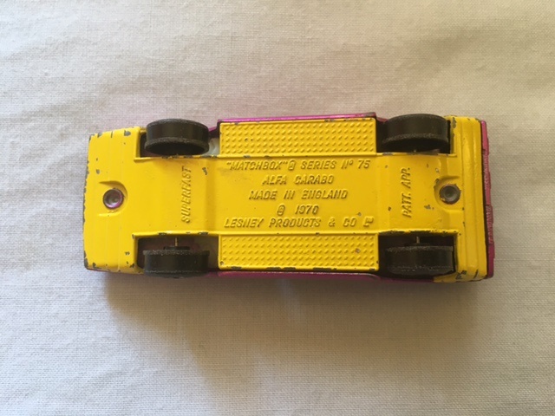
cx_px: 278
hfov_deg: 61.7
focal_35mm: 29
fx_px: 465
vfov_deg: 48.2
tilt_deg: -83.5
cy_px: 208
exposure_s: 1/33
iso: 100
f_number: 2.2
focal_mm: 4.15
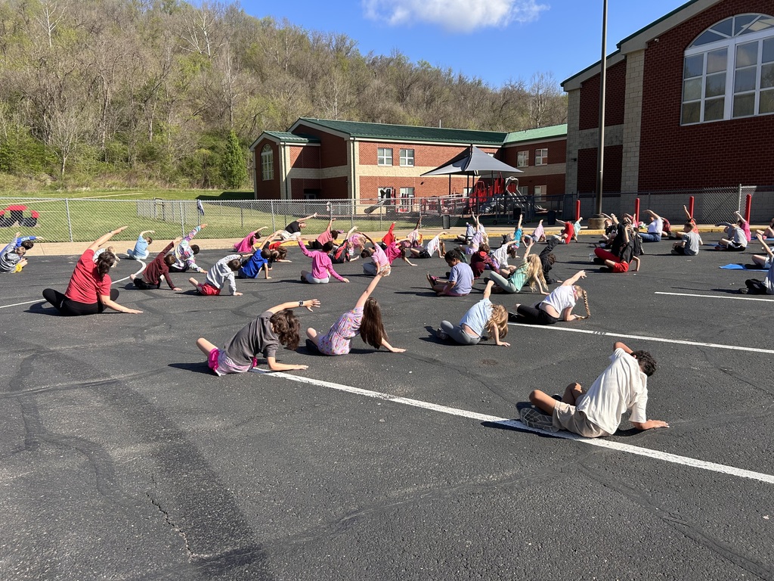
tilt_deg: -6.3
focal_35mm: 26
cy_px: 290
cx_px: 387
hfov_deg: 67.3
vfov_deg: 53.1
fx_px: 581
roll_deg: +2.2
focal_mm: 5.7
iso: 50
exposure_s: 1/2513
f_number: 1.5
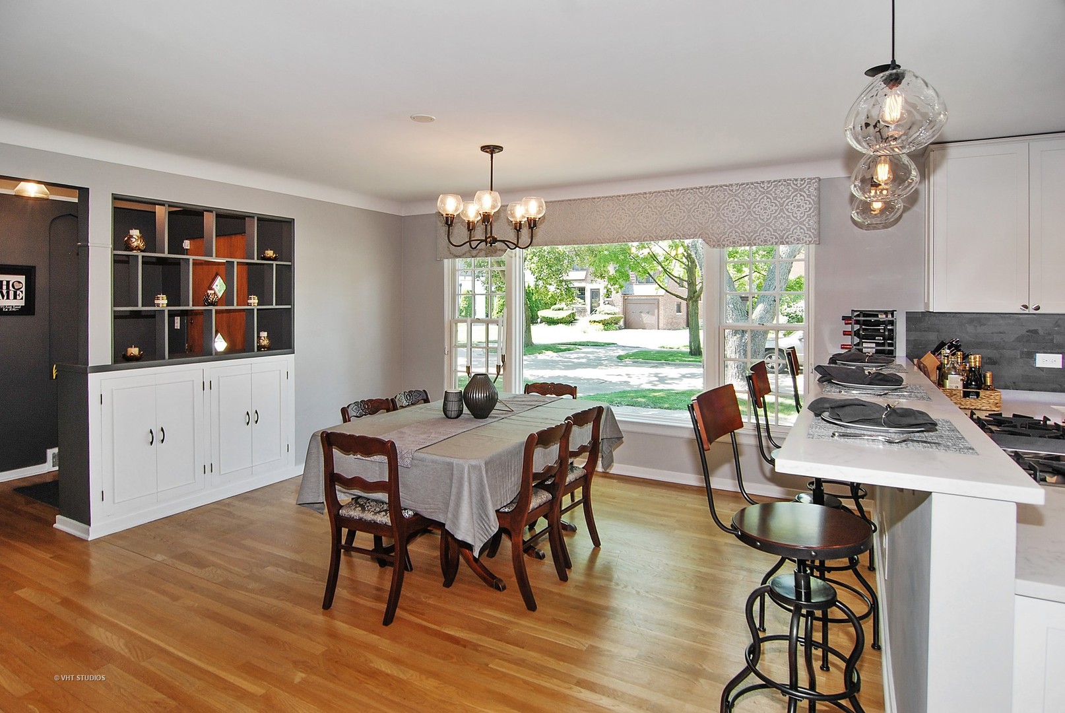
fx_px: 533
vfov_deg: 67.5
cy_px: 356
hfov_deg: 89.9
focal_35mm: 18
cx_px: 532
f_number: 5.6
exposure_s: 1/13
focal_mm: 12
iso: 100
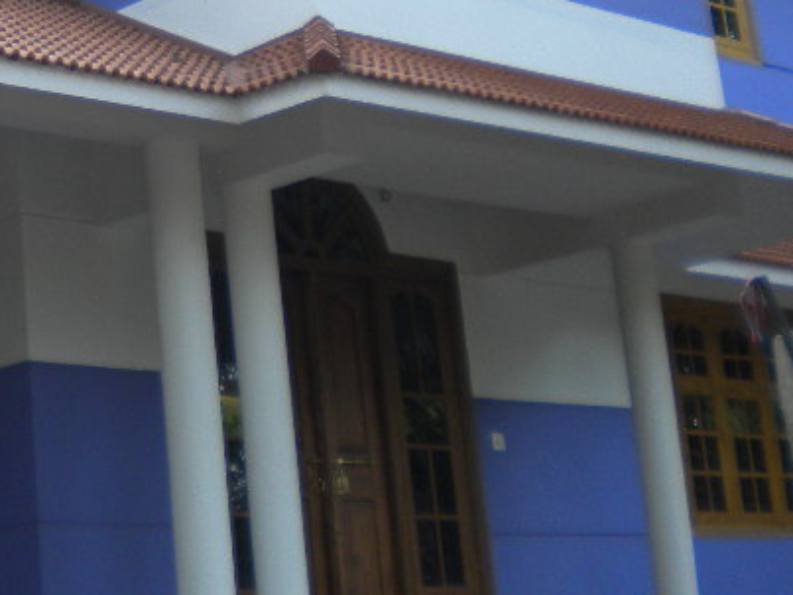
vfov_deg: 16.1
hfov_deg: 20.8
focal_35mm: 89
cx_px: -106
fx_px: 2038
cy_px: -67
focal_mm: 6.3
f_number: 3.1
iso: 119
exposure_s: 1/83.8
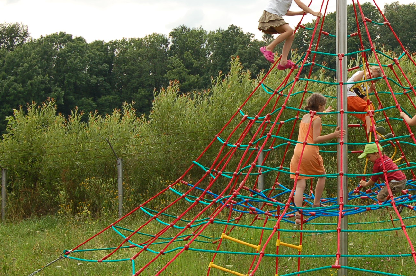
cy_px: 100
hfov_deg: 29.0
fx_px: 784
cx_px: 336
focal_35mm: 68
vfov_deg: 19.9
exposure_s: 1/250
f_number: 8
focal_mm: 26
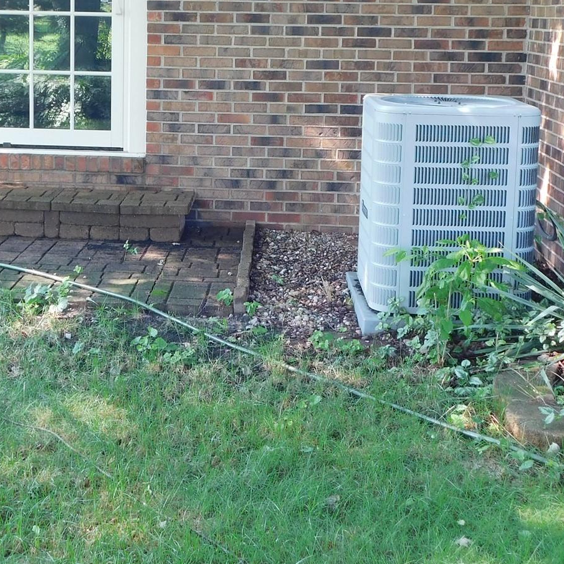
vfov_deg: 30.0
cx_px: 183
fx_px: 1032
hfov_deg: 30.3
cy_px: 132
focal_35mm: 56
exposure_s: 1/40
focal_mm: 4.9
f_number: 3.2
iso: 125
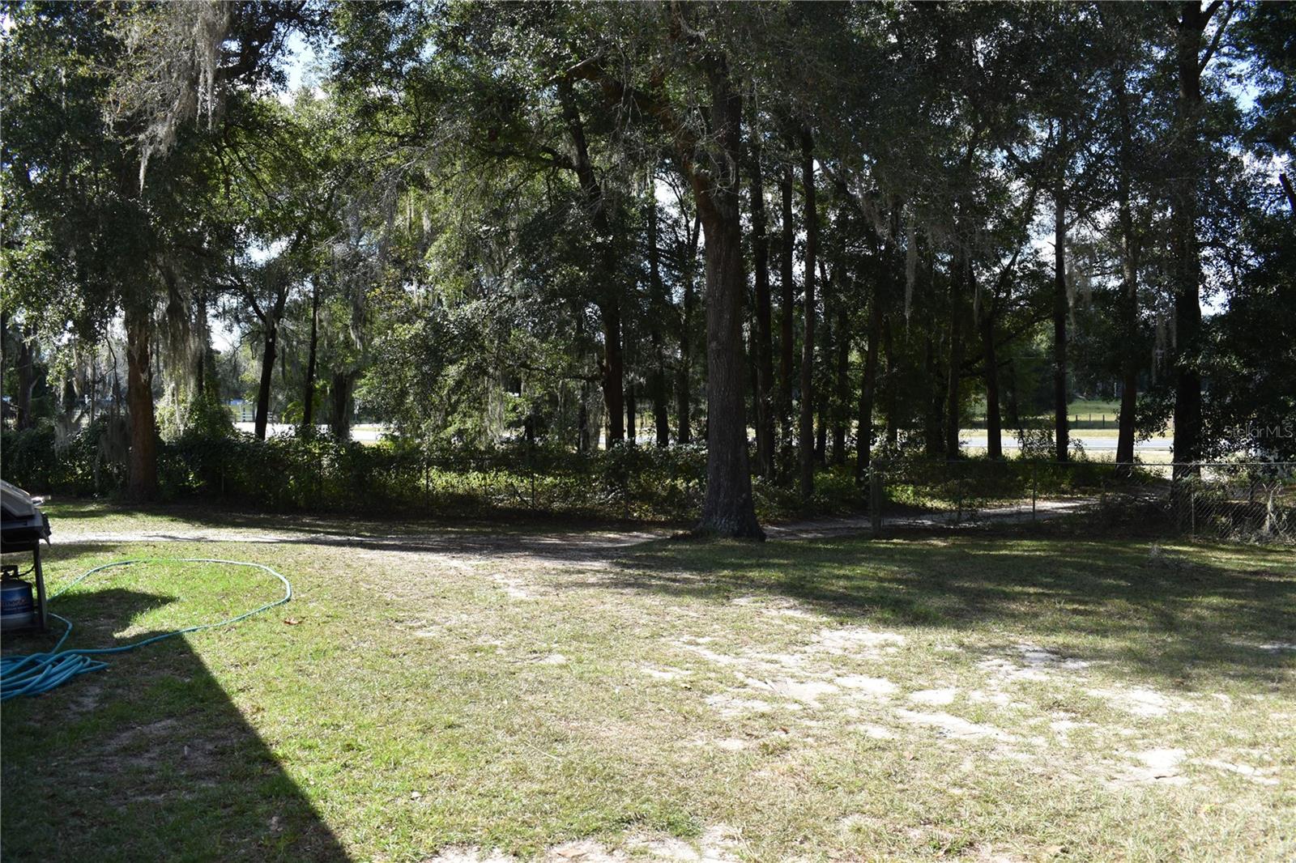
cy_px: 432
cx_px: 648
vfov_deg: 40.0
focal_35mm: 33
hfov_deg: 57.2
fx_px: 1188
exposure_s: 1/250
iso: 200
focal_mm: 22
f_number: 8
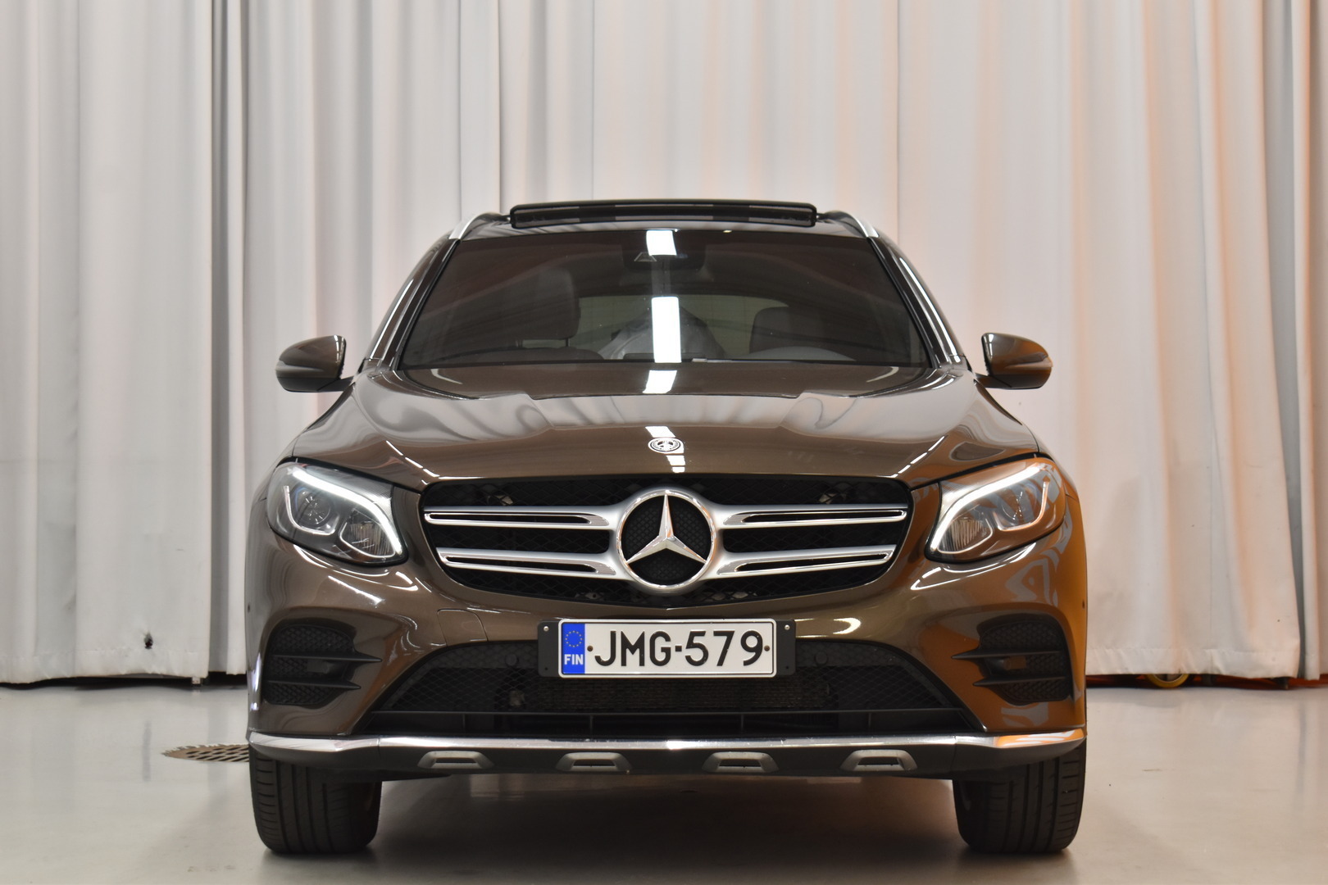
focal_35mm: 72
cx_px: 664
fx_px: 2656
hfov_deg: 28.1
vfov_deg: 18.9
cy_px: 442
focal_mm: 48
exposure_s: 1/8
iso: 640
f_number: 5.6
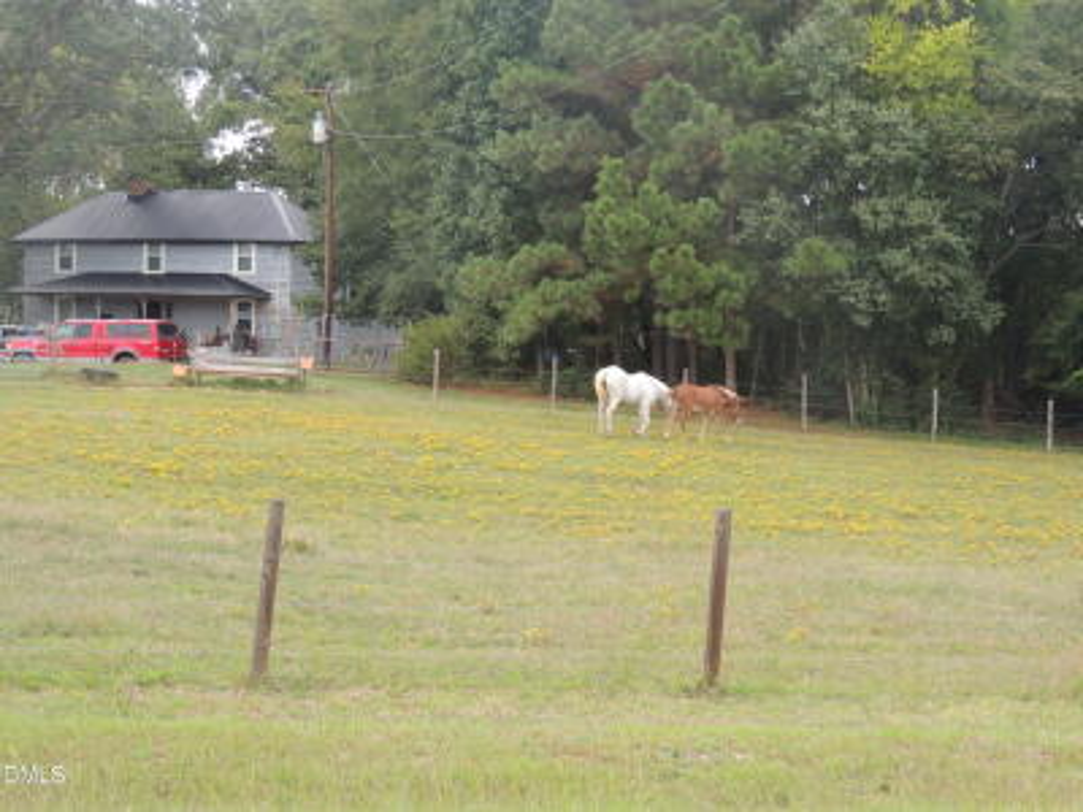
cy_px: 406
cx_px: 542
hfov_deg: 26.0
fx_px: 2346
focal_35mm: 75
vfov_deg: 19.6
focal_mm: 13.3
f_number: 3.9
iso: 100
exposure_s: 1/100
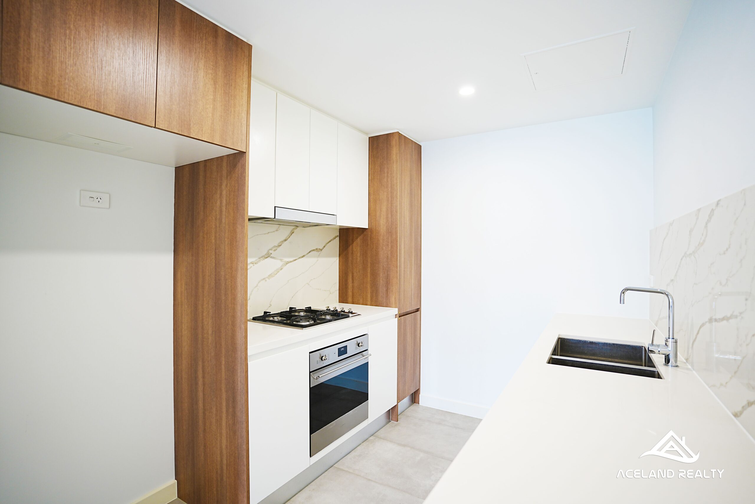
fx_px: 357
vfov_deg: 70.4
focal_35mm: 17
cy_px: 252
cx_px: 378
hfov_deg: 93.3
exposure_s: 1/30
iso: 125
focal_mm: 17
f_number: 2.8
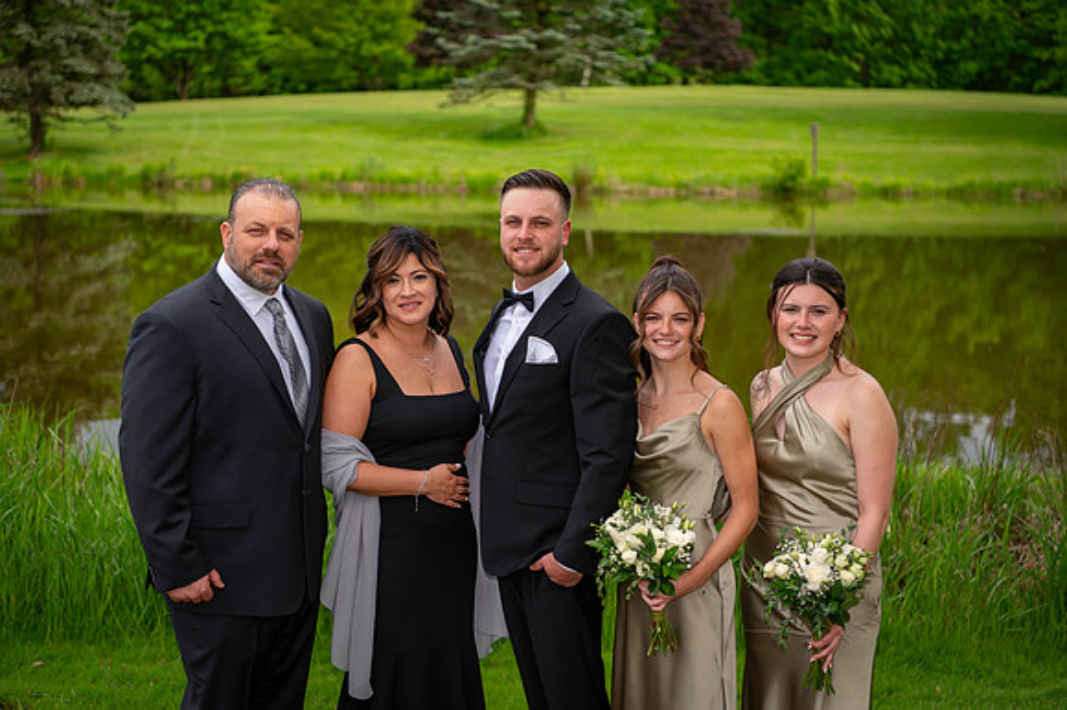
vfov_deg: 24.2
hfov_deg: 35.7
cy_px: 355
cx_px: 534
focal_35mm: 56
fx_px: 1659
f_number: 3.2
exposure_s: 1/3200
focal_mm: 56
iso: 400
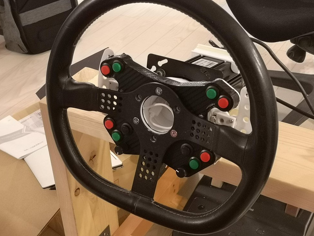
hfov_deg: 34.9
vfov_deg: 26.5
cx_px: 156
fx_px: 499
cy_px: 116
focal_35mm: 55
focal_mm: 5.58
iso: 800
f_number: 1.8
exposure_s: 1/16.7
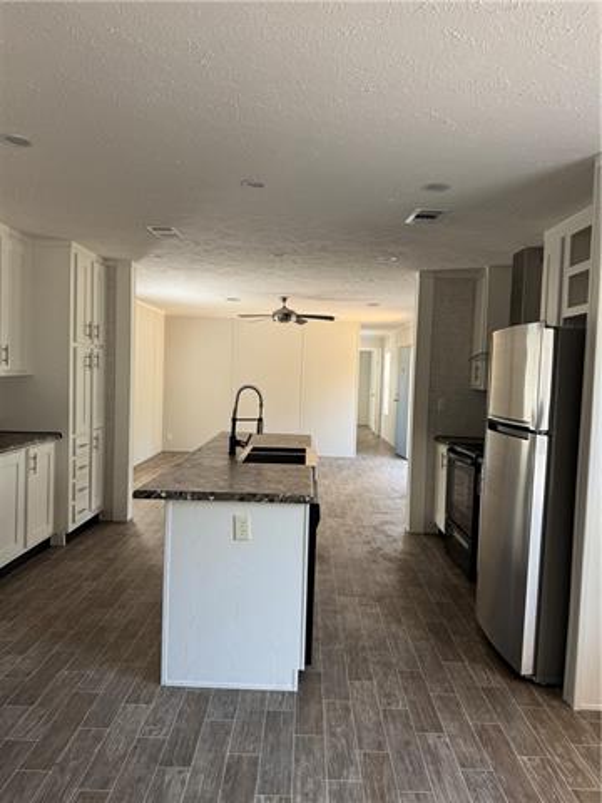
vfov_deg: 71.6
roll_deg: -1.2
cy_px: 402
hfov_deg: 56.8
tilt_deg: -2.2
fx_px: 557
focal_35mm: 24
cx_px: 301
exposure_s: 1/121
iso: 125
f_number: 1.78
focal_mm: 6.76
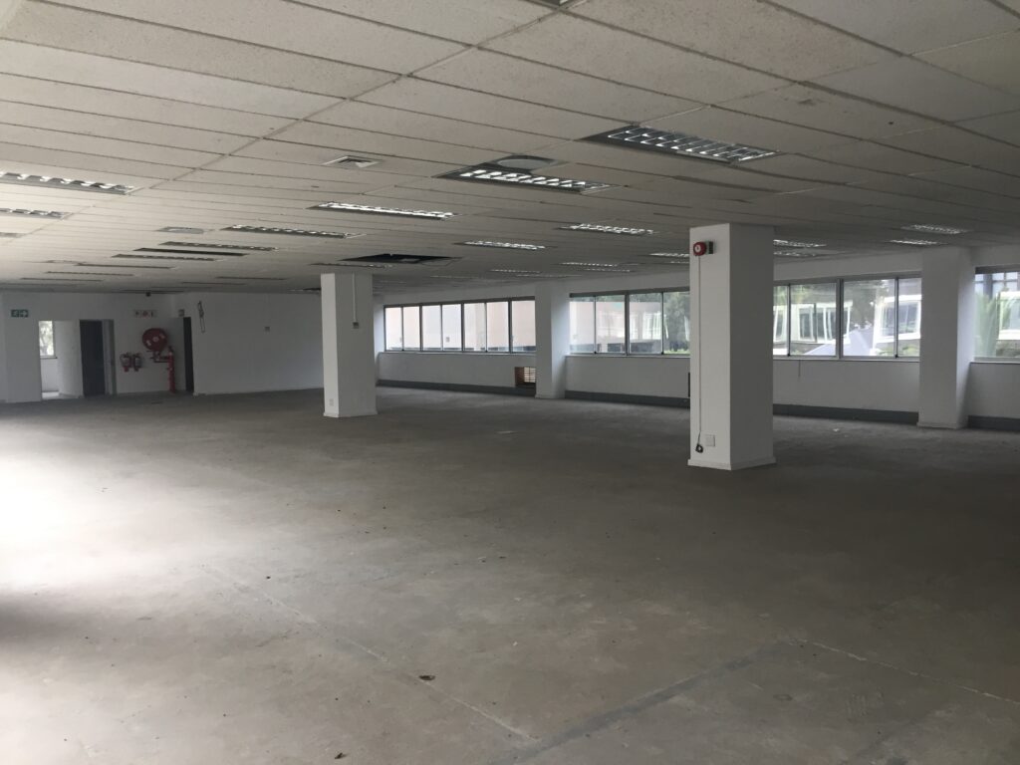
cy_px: 382
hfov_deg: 61.7
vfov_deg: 48.2
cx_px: 510
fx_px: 855
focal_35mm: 29
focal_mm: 4.15
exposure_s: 1/33
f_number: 2.2
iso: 40
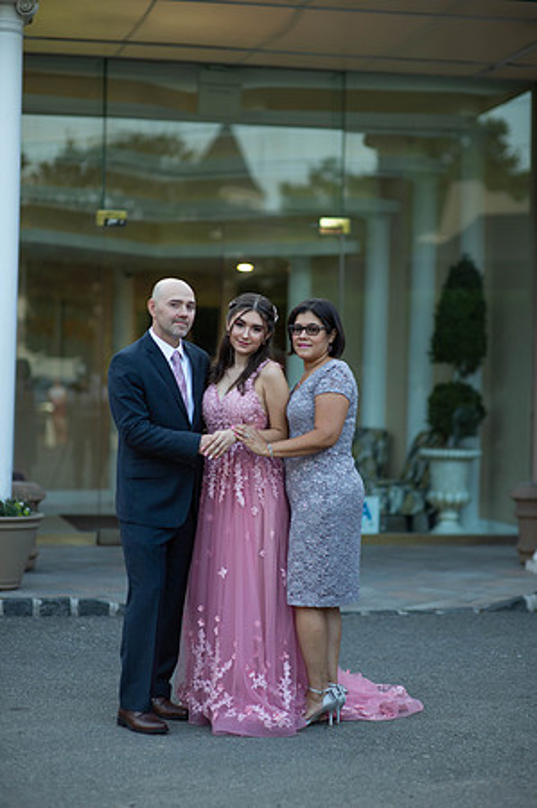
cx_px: 268
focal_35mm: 85
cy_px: 404
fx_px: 1906
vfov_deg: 23.9
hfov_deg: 16.0
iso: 250
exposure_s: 1/800
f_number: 2
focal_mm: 85
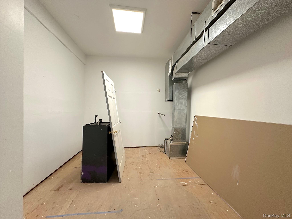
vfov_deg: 85.7
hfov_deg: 102.1
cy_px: 110
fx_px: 118
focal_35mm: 14
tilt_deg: -0.7
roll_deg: -1.4
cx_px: 146
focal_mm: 2.22
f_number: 2.2
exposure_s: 1/120
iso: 320
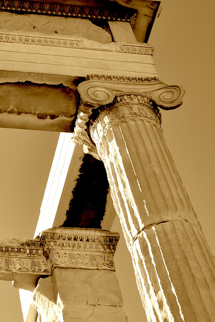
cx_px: -24
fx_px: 717
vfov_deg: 25.3
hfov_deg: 16.5
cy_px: 137
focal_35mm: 80
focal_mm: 26
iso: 200
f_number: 5.6
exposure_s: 1/800
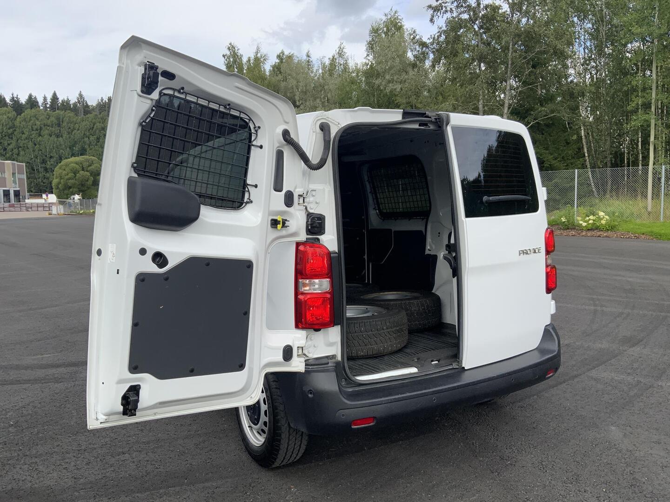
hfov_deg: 61.7
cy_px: 251
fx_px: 561
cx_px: 335
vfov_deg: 48.2
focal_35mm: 29
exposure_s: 1/691
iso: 16
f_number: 1.8
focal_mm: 3
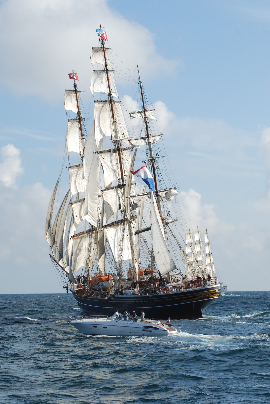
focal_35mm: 113
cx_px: 129
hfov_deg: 12.2
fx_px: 1268
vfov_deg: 18.1
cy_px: 206
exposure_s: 1/250
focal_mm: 70
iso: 125
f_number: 10
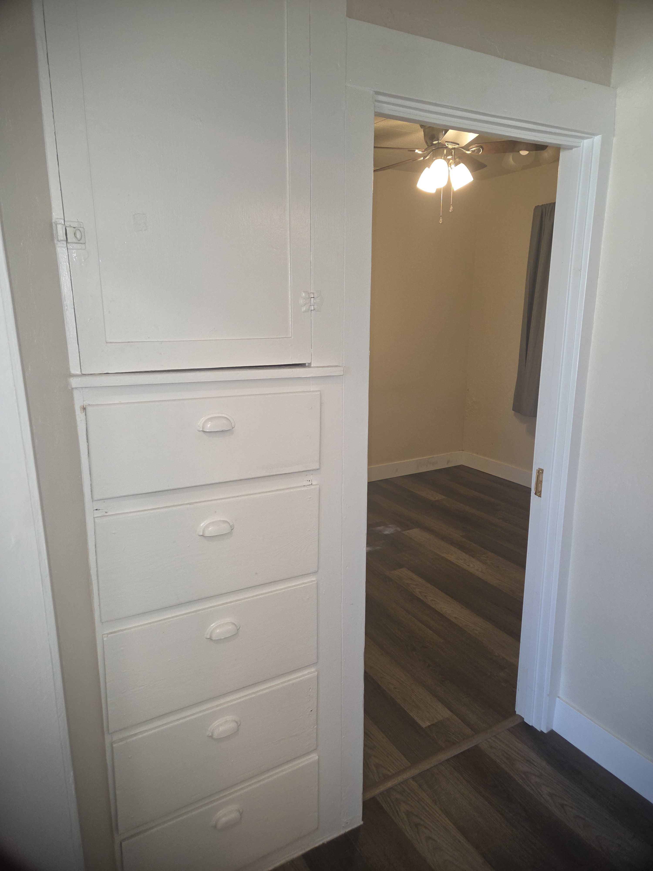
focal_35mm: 23
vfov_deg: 73.9
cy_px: 436
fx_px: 578
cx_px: 326
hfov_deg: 58.9
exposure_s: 1/60
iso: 100
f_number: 1.8
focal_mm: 5.4
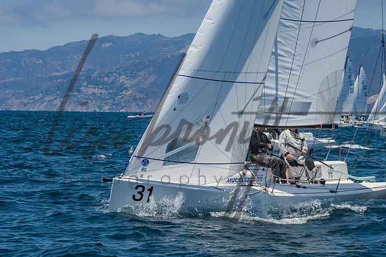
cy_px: 128
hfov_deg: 11.0
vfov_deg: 7.3
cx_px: 193
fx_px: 2004
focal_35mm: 187
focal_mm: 125
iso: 640
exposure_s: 1/1250
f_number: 14
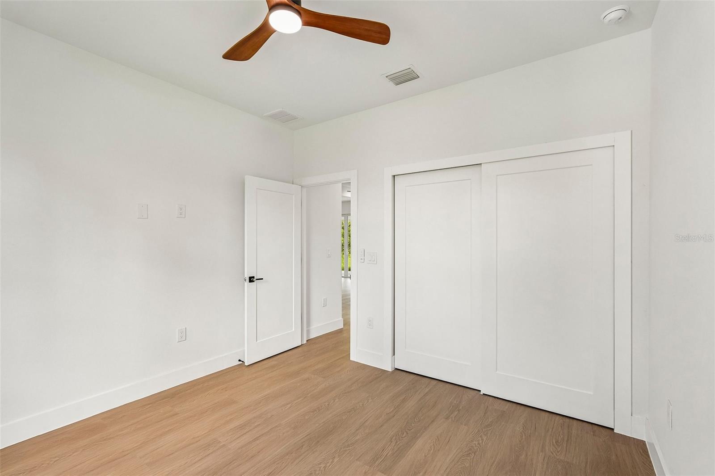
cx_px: 358
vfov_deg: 73.7
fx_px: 318
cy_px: 238
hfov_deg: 96.7
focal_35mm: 16
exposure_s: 1/100
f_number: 8
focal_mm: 16
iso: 400
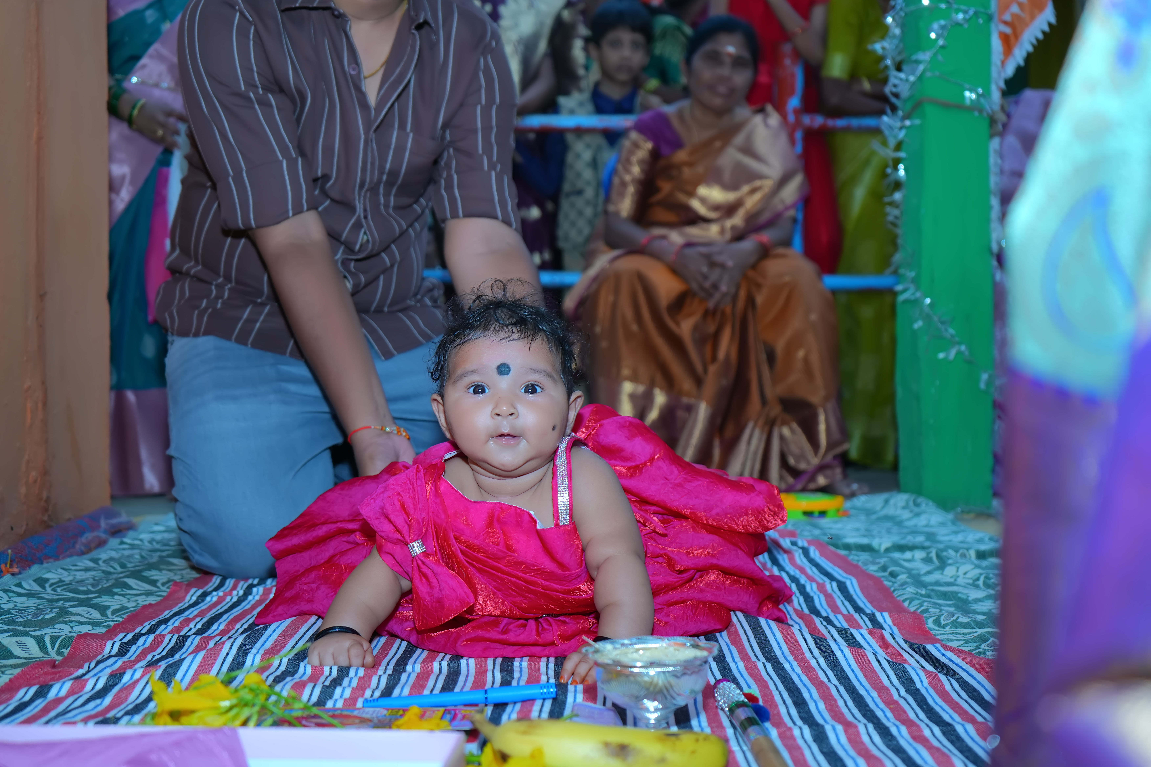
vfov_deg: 31.9
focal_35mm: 42
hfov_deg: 46.4
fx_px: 1343
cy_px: 384
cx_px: 576
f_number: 4.5
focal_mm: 42
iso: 250
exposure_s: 1/200
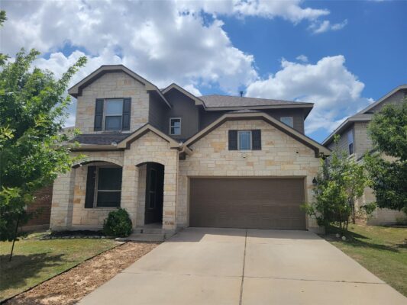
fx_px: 306
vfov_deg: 53.1
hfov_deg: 67.3
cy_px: 152
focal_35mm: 26
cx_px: 204
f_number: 1.8
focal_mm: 5.4
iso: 40
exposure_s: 1/4769
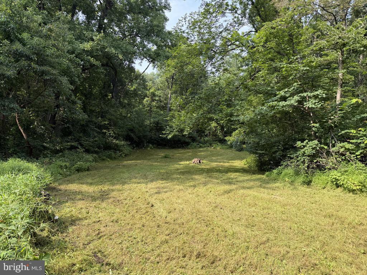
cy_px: 138
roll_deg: -7.8
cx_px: 184
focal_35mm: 24
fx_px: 254
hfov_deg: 71.6
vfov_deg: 56.8
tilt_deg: +3.0
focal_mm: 6.76
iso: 80
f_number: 1.78
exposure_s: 1/757
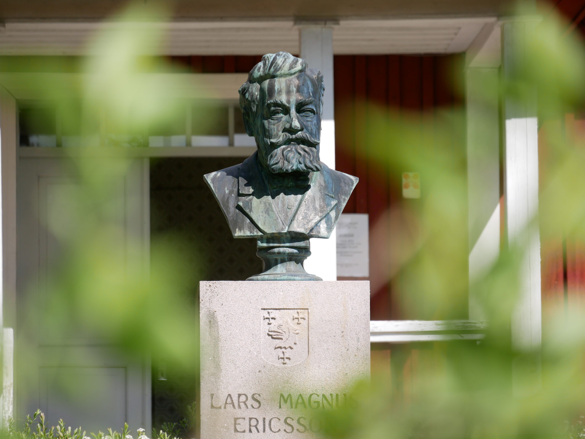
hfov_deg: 6.6
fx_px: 5072
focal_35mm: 300
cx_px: 292
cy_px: 220
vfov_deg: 5.0
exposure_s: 1/500
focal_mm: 150
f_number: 5.6
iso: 200
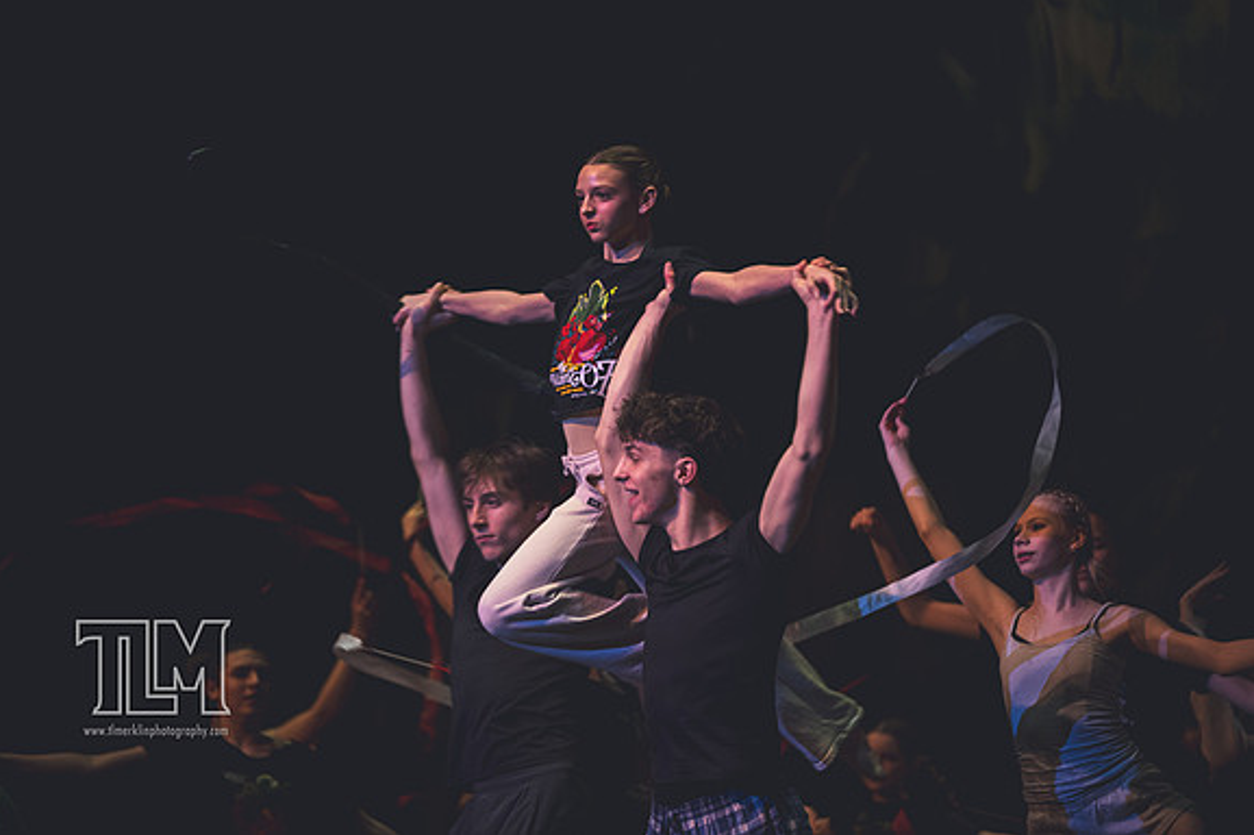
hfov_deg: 12.4
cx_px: 626
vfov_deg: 8.3
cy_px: 416
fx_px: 5779
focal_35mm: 166
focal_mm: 165
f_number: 2.8
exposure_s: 1/250
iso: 3600
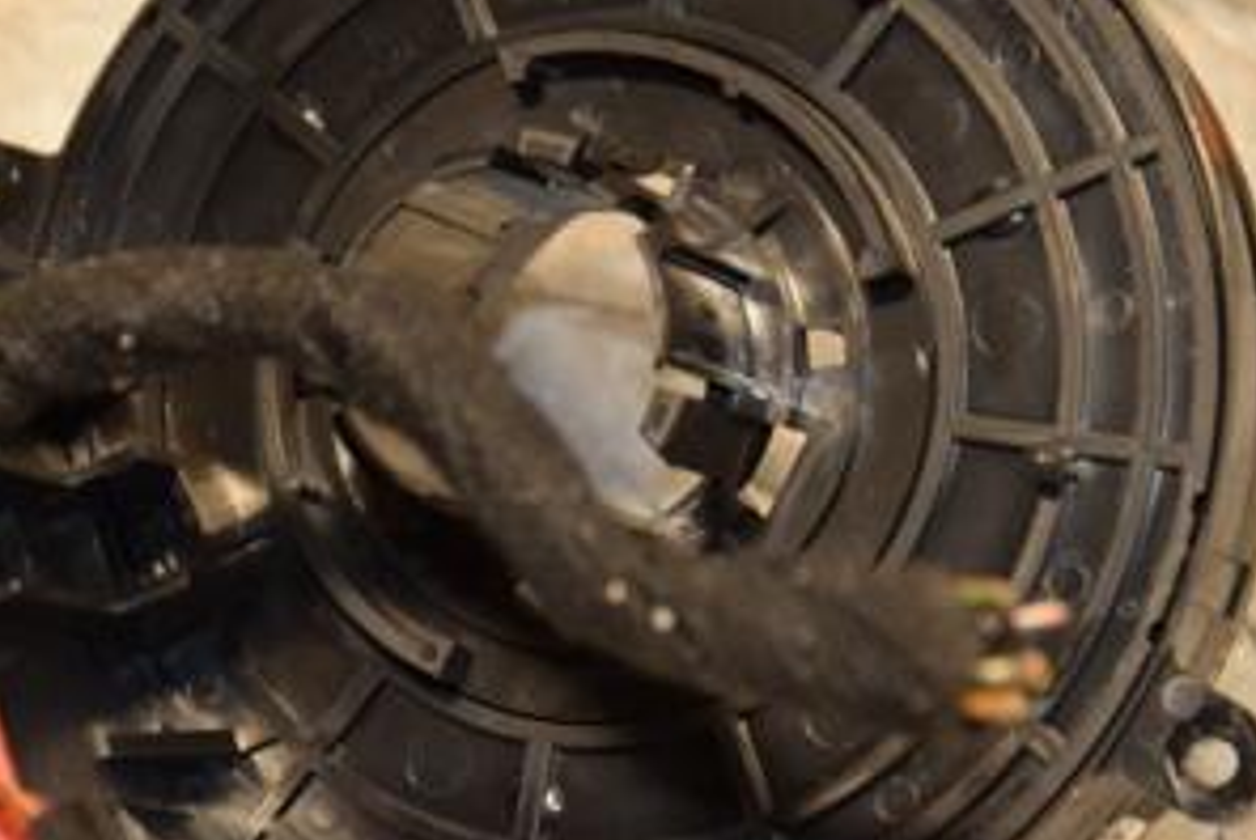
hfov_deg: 8.5
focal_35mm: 243
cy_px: 369
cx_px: 450
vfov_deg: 5.7
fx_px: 8486
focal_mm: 80
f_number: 5.3
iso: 800
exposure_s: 1/125
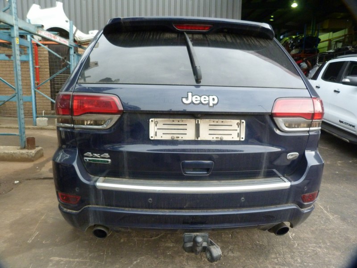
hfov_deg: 69.4
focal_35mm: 25
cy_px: 134
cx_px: 178
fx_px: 258
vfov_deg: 54.9
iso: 400
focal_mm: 4.5
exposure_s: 1/30
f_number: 2.8
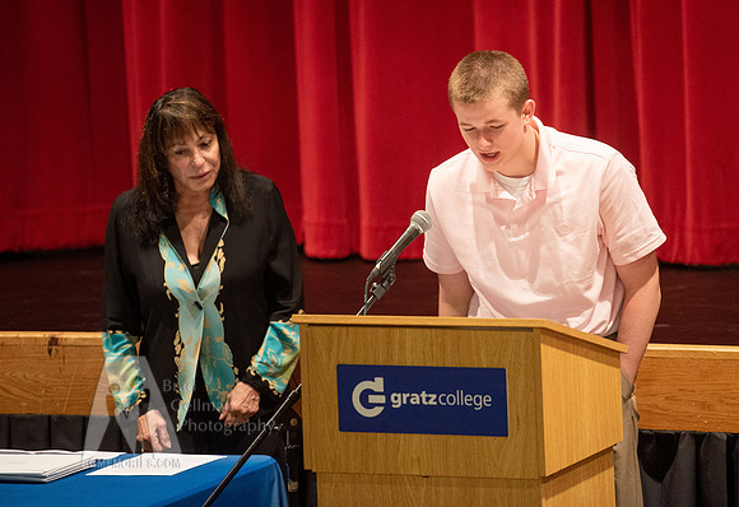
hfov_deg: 8.7
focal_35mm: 235
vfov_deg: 6.0
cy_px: 199
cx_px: 462
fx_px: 4877
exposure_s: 1/80
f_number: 2.8
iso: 2500
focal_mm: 190
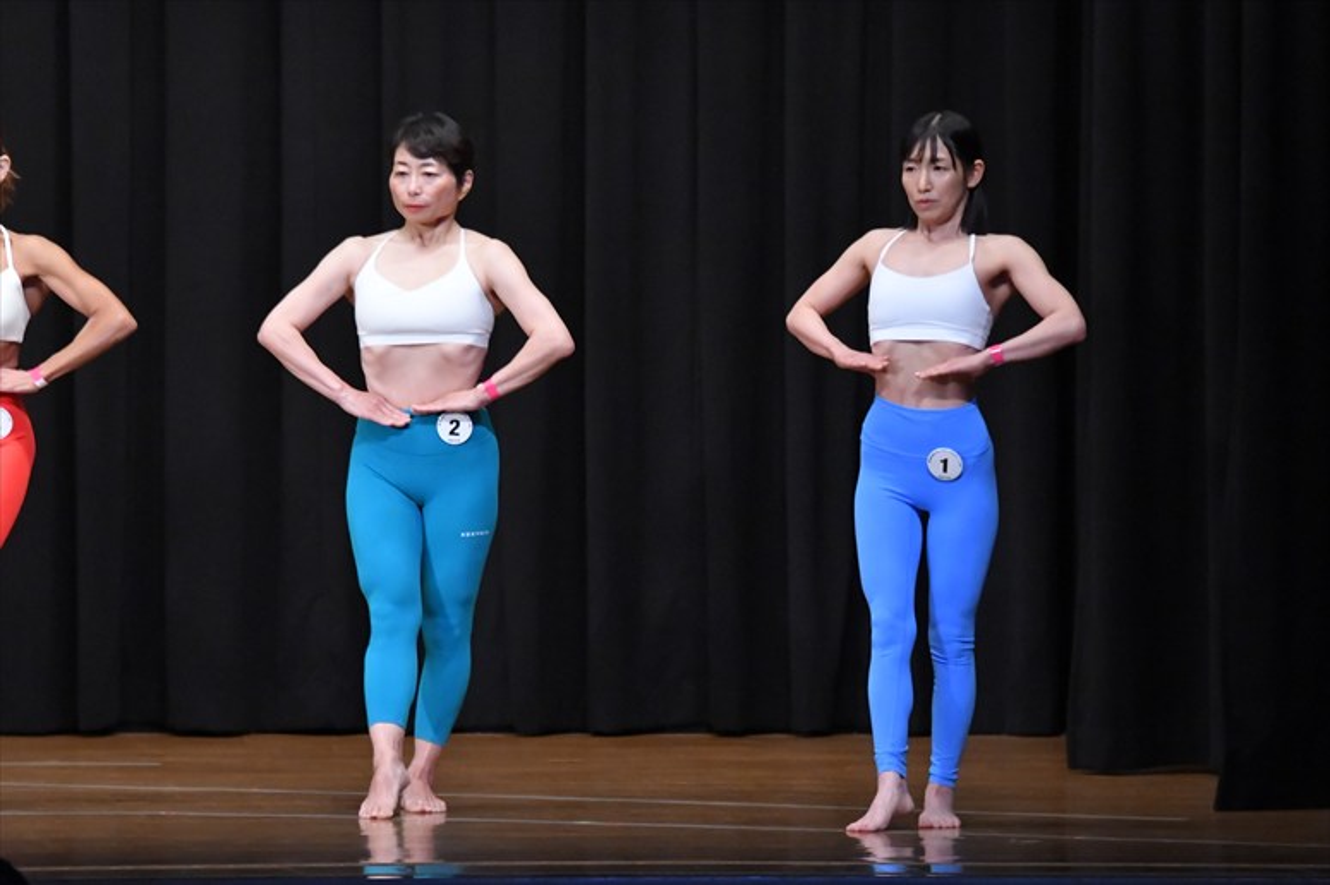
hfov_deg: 8.1
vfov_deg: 5.4
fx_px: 9416
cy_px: 442
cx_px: 665
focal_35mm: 255
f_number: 5.6
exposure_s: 1/400
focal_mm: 170
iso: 8000
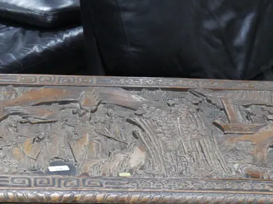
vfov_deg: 15.1
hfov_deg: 20.4
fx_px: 749
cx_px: 52
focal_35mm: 95
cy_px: 240
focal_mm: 20
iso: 2000
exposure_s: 1/125
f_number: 4.5
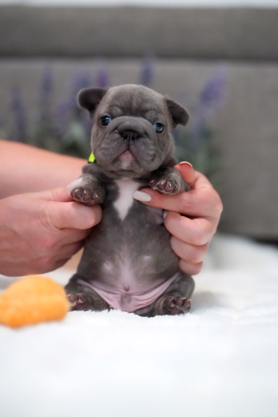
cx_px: 139
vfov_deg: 23.9
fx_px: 985
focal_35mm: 85
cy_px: 208
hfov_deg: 16.1
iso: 12800
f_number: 3.2
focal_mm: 85
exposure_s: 1/500
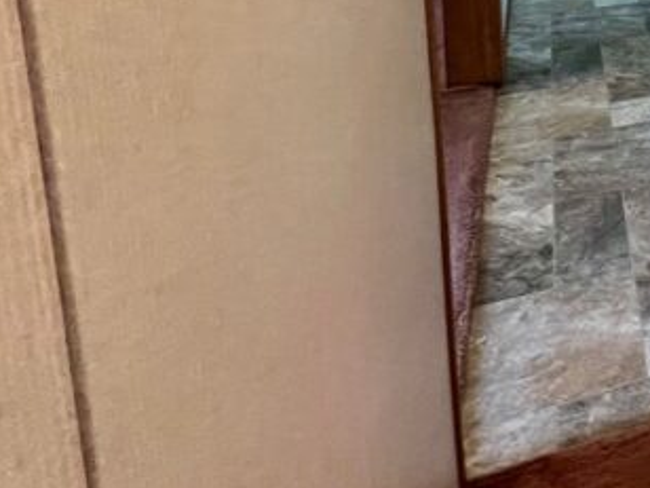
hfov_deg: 24.8
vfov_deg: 27.0
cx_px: 1086
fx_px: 845
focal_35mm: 45
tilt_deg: -10.4
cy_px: -148
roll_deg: -3.6
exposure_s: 1/120
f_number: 1.8
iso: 250
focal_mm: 1.57
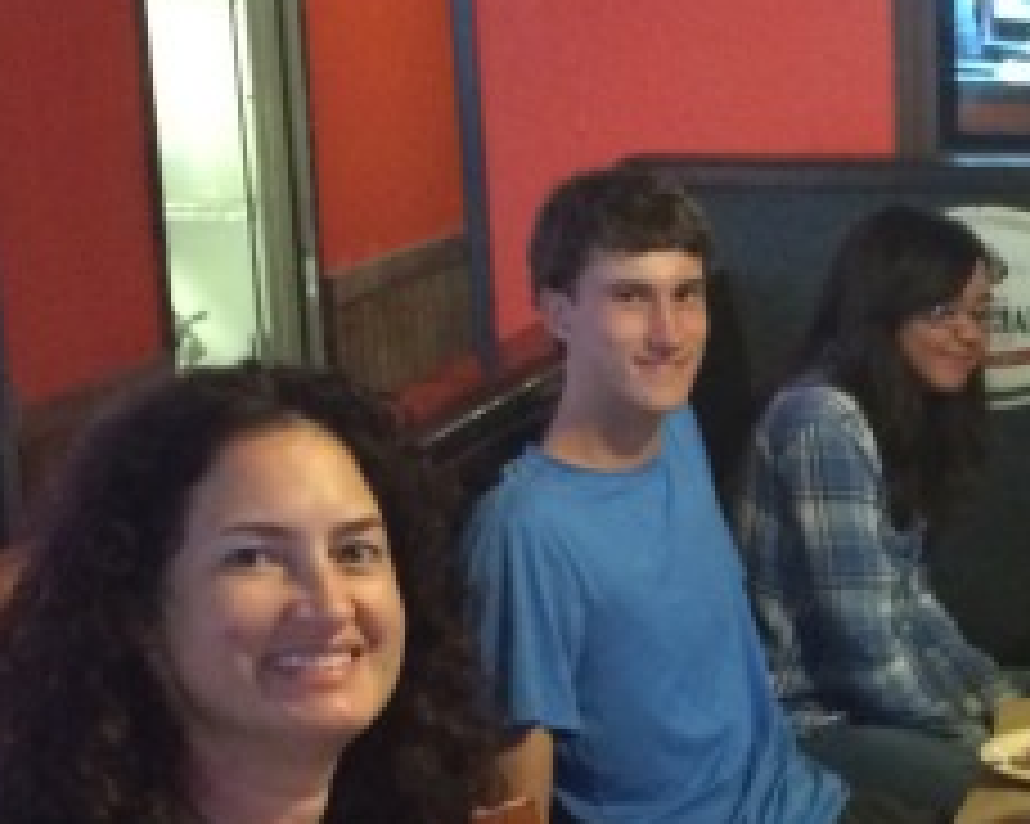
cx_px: 1147
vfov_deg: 15.2
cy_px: 869
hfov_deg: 18.6
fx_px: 3017
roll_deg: +0.0
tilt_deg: -19.8
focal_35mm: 99
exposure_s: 1/15
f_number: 2.2
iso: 320
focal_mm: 4.15
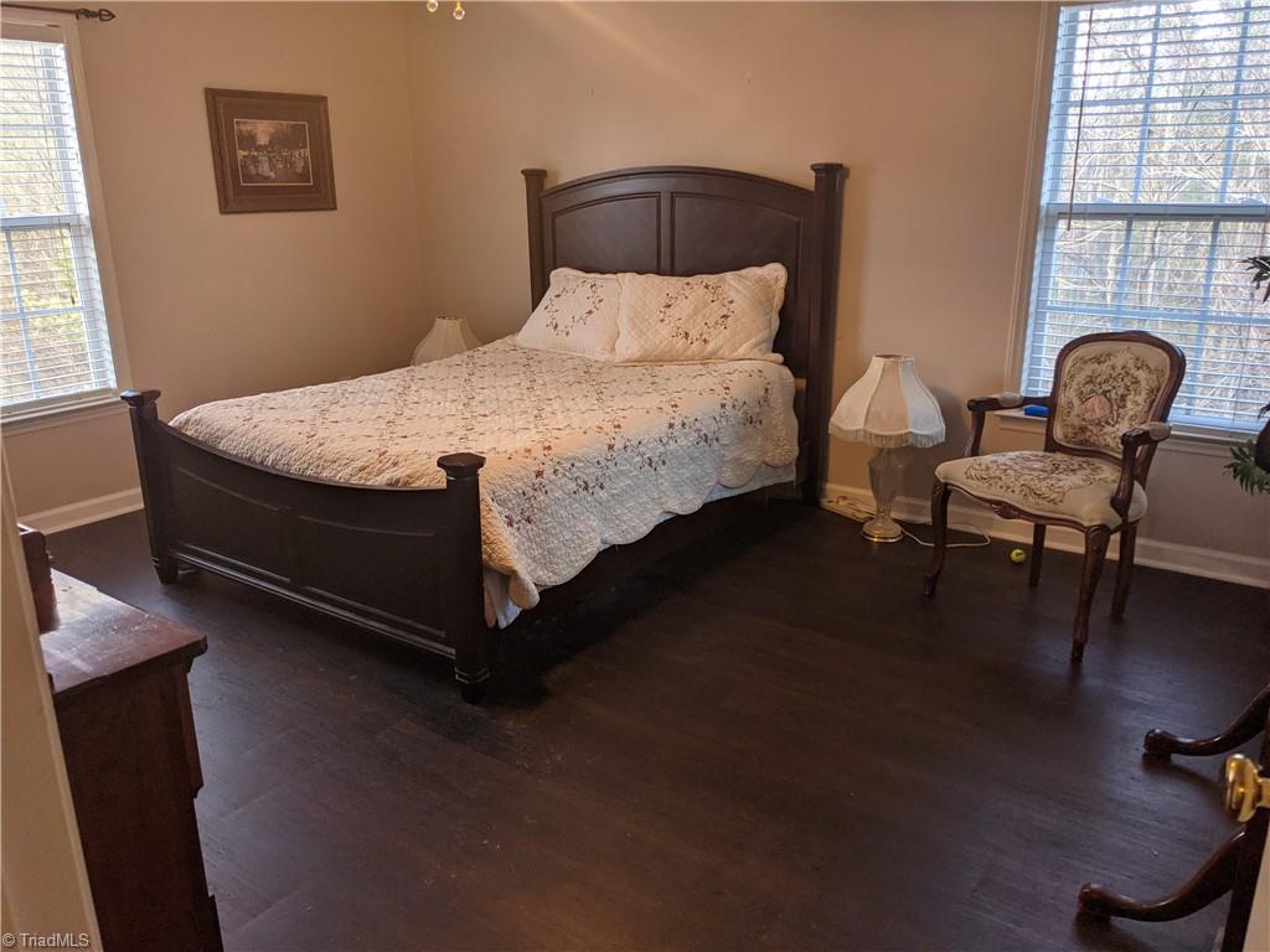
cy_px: 476
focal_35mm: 27
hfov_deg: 65.3
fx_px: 991
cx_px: 635
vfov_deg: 51.4
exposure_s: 1/120
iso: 84
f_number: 1.73
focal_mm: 4.38
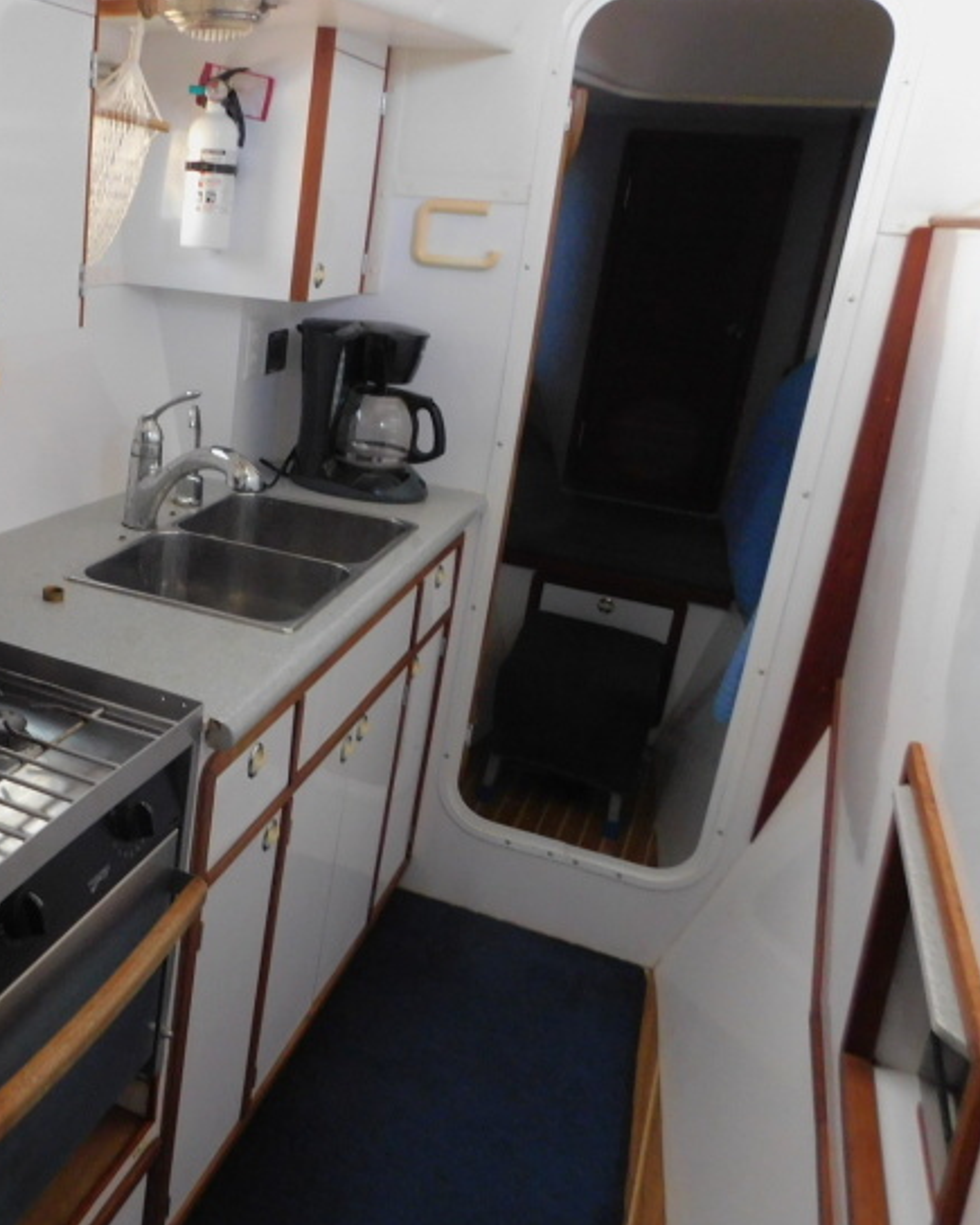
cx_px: 115
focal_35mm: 33
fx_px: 1197
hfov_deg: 41.3
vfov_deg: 54.2
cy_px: 570
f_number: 3
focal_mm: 4
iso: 400
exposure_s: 1/25
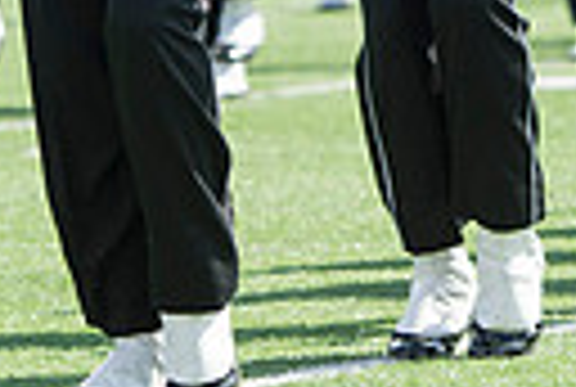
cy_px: -400
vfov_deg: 2.6
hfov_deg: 3.9
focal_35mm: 524
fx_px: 8404
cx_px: 693
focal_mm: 116
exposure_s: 1/1000
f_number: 4.5
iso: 200
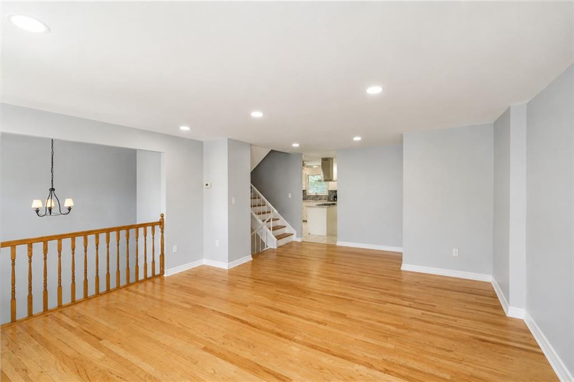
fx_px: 239
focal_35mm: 15
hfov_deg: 100.4
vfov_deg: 77.3
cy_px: 191
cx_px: 287
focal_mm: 10
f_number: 9
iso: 1600
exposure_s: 1/80
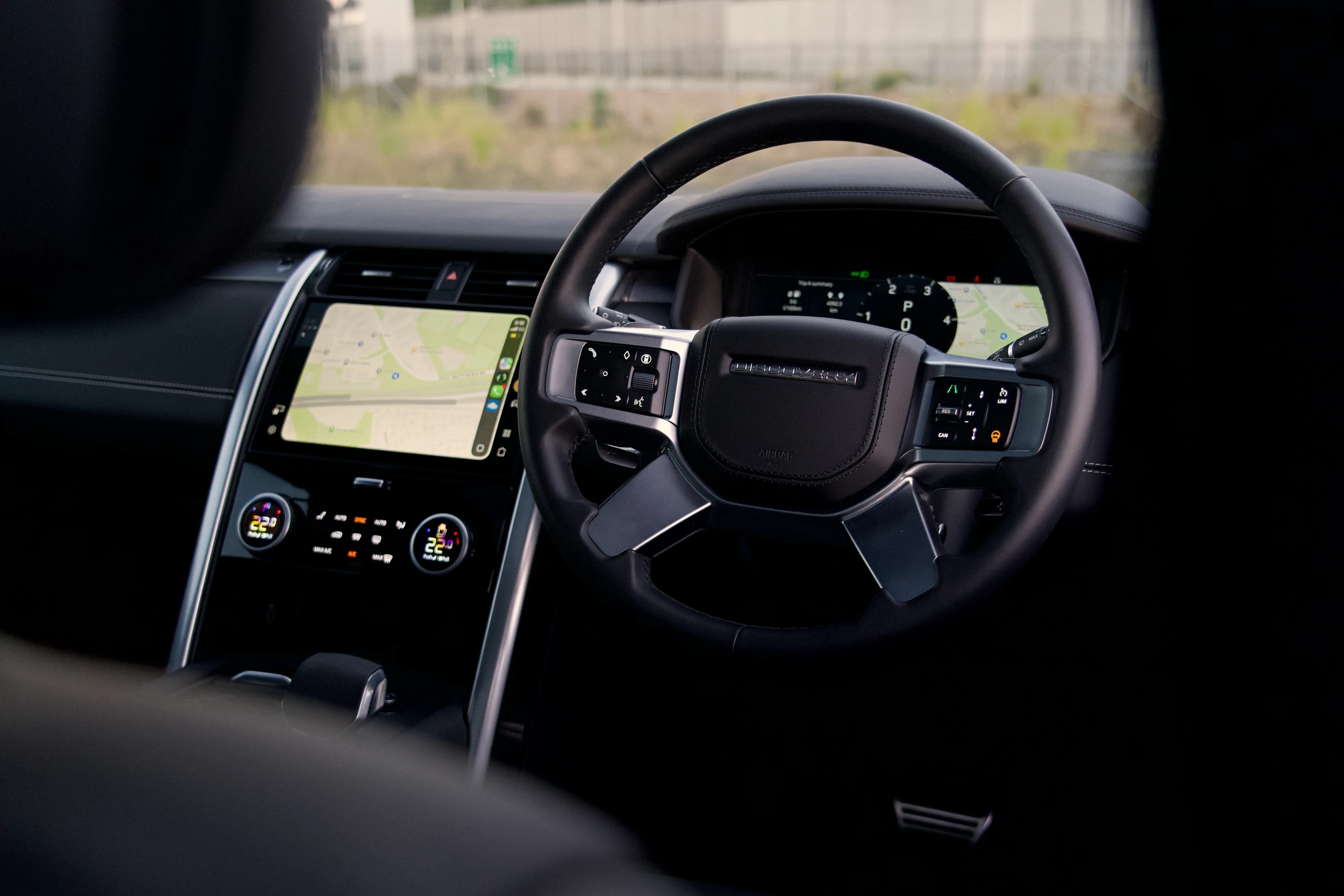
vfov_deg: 35.9
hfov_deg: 51.9
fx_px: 1381
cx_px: 672
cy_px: 448
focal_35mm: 37
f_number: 4
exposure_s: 1/80
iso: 2500
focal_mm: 37
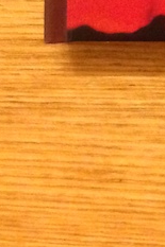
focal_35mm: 151
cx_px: 367
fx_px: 1040
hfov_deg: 8.4
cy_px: -226
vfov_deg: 12.2
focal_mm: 4.12
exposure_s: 1/15
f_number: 2.4
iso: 640
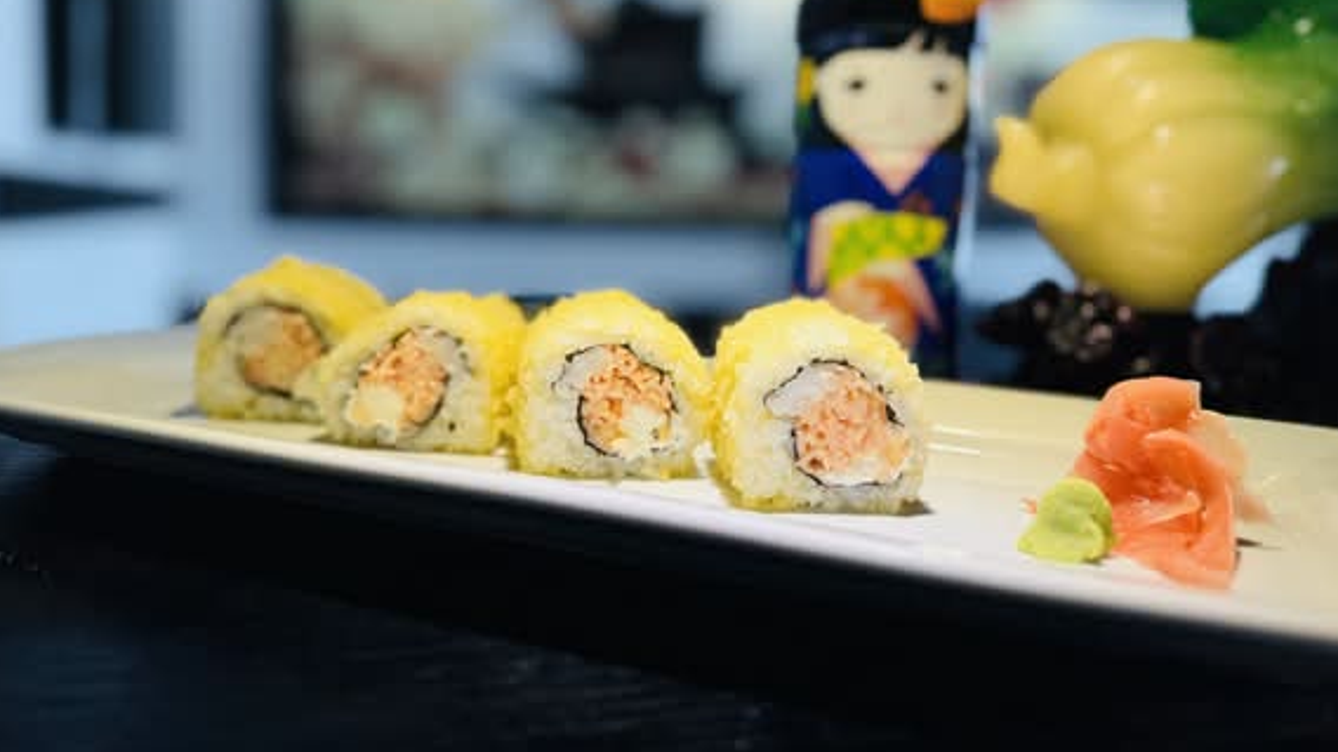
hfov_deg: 69.9
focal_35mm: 27
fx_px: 958
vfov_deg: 42.6
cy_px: 297
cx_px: 671
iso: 80
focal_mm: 6.76
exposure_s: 1/120
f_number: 1.78
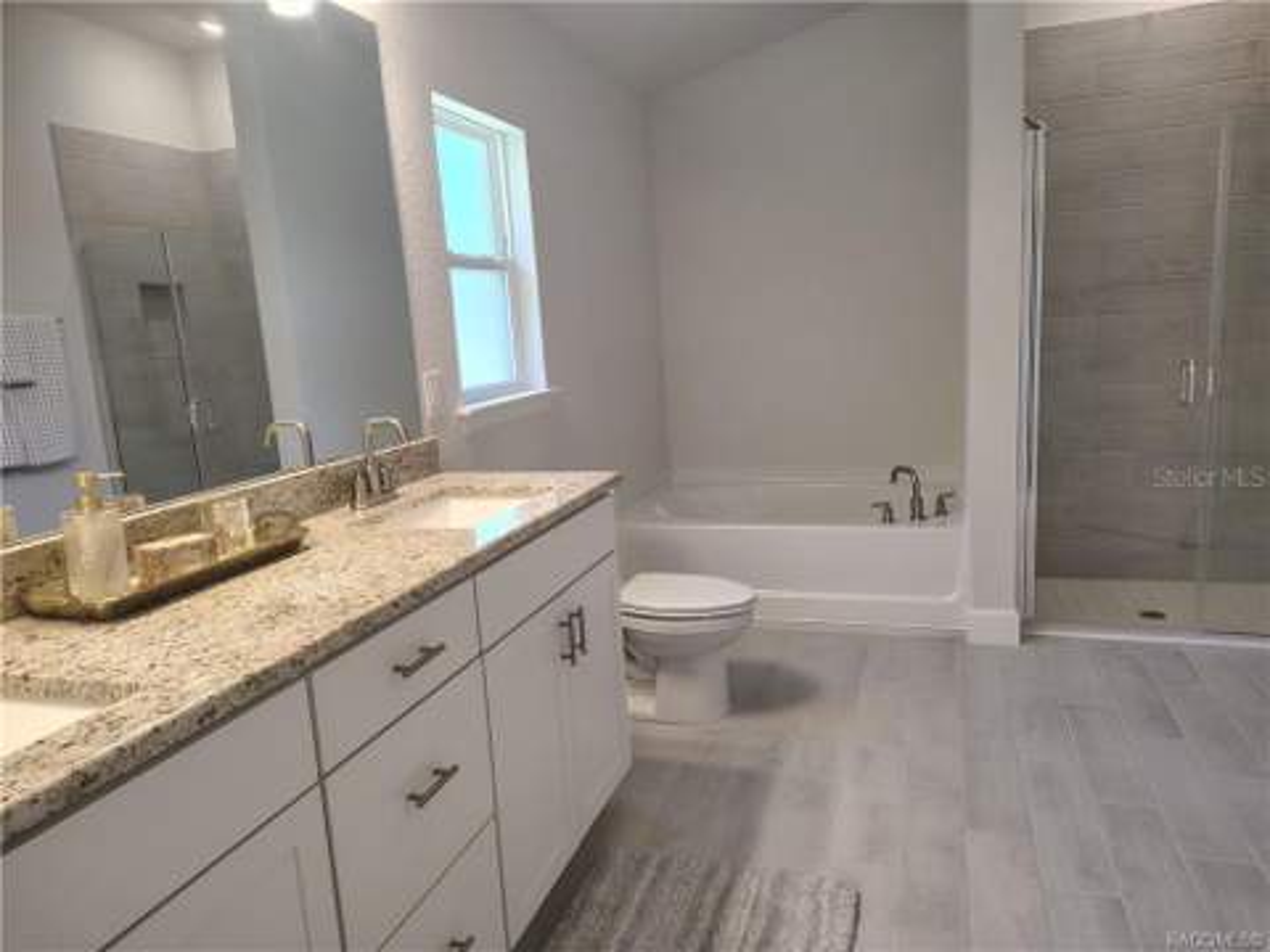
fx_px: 881
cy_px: 476
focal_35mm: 24
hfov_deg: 71.6
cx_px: 635
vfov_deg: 56.8
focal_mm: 5.56
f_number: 1.8
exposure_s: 1/120
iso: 401
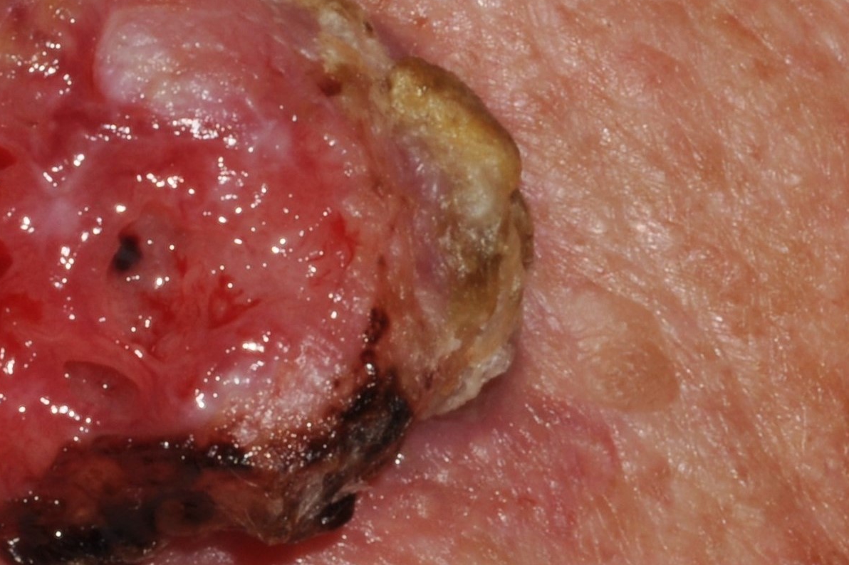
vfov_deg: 8.9
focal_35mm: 154
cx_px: 148
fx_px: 3631
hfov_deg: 13.3
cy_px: 229
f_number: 36
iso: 200
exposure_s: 1/60
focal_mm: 60
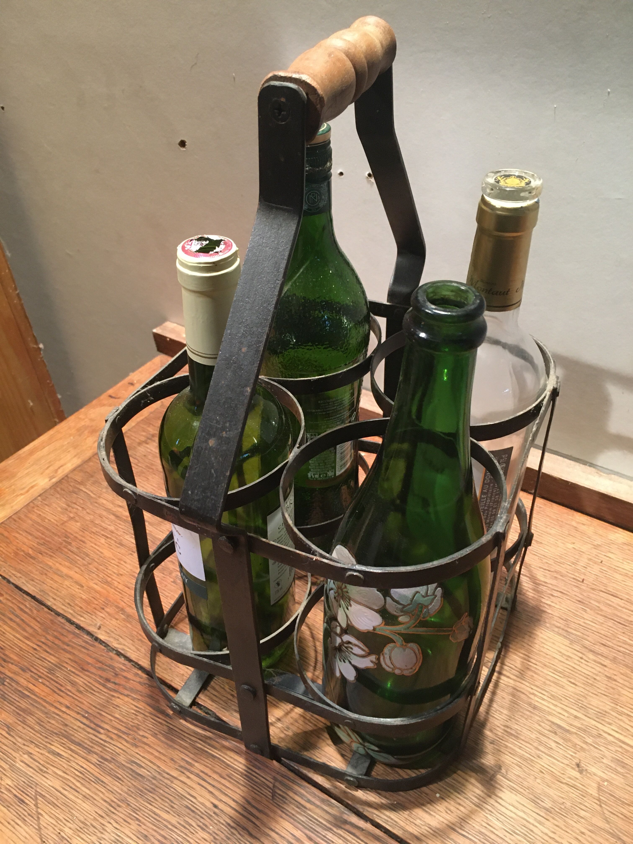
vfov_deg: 61.7
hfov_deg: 48.2
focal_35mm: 29
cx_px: 316
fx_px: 707
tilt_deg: -37.6
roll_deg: +2.6
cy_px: 422
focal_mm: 4.15
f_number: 2.2
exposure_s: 1/20
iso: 200
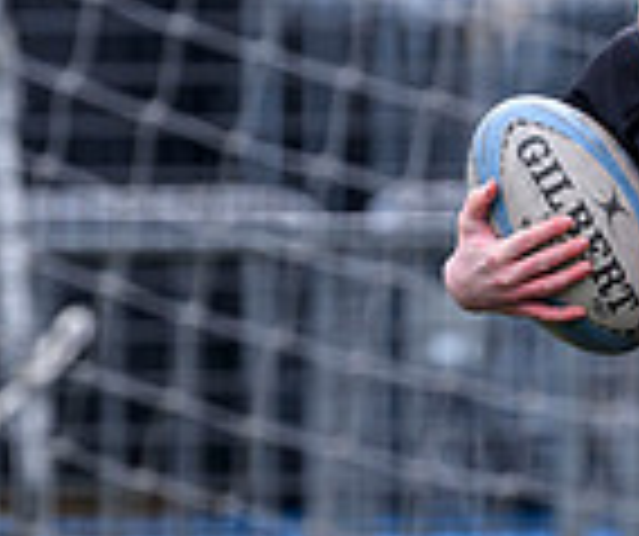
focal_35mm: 2128
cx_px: 978
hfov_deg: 0.9
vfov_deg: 0.7
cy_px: 459
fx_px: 41002
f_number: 3.5
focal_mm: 400
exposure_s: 1/1600
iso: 500
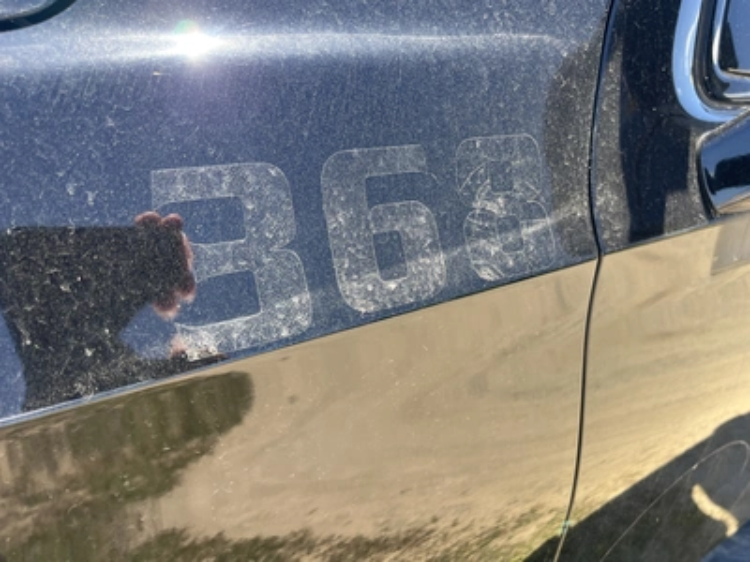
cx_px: 375
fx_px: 563
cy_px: 281
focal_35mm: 26
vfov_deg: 53.1
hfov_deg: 67.3
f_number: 1.6
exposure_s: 1/367
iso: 50
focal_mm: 5.1
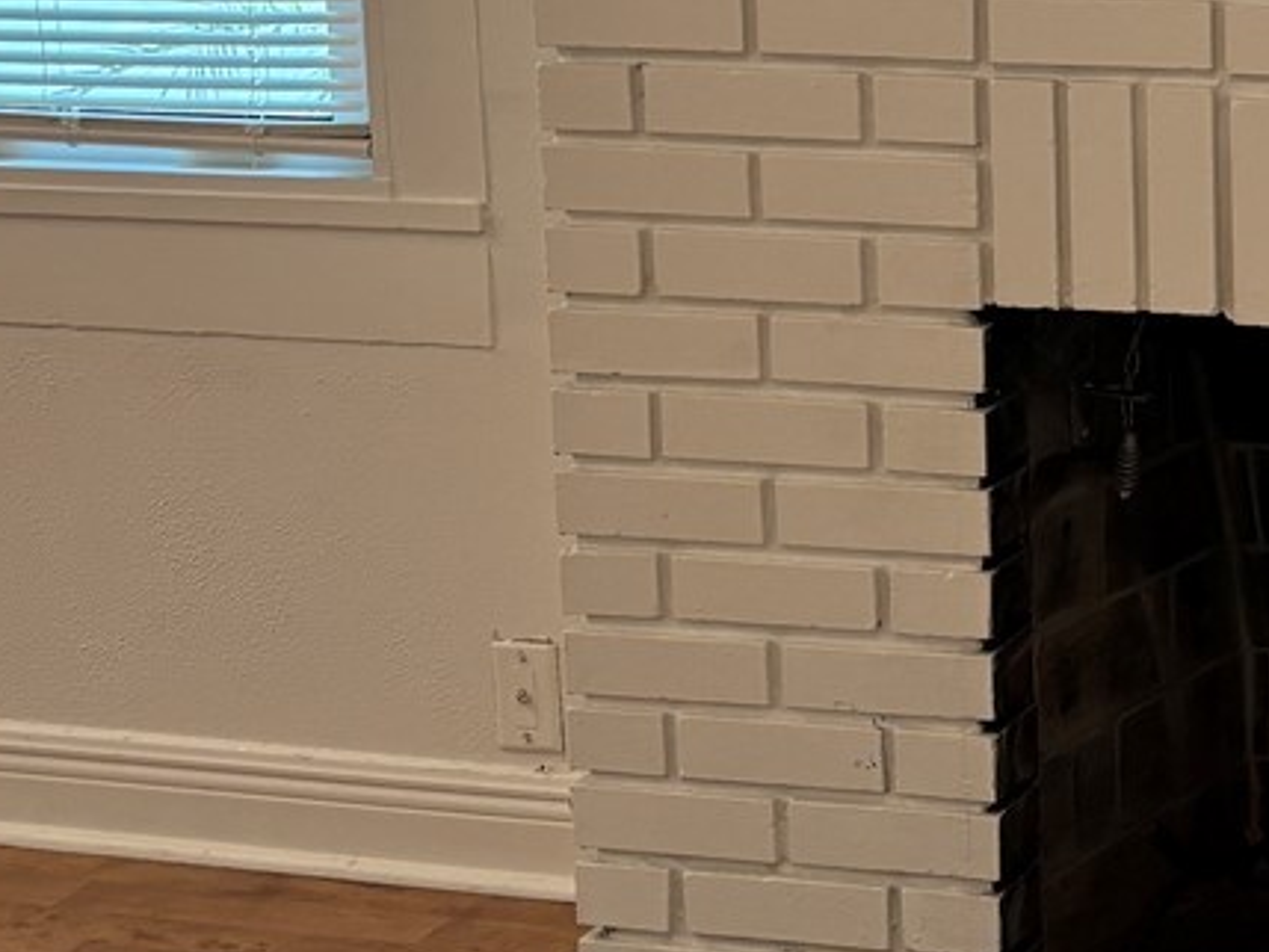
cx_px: 1520
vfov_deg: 15.1
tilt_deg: -9.0
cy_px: 65
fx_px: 3557
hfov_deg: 19.1
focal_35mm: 97
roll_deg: +0.4
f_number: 1.6
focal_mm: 5.96
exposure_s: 1/60
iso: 80
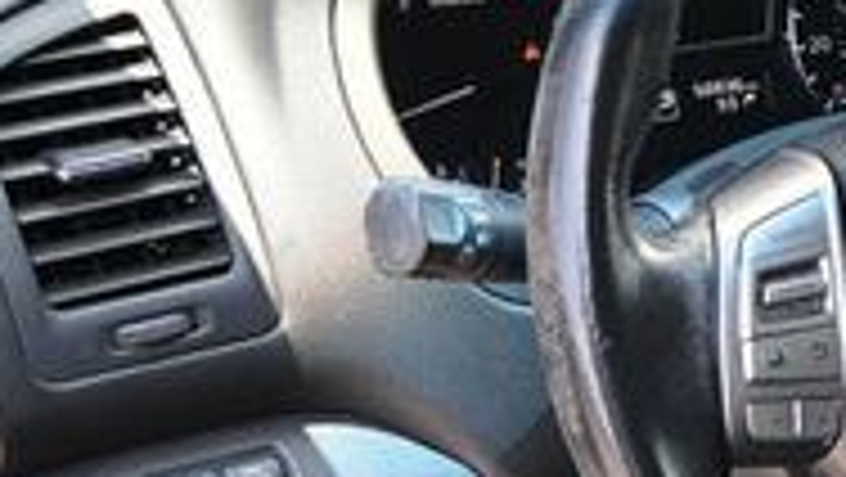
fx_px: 2402
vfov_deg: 11.2
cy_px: 522
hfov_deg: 18.1
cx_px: 1215
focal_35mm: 107
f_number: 3.8
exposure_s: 1/160
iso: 400
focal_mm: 20
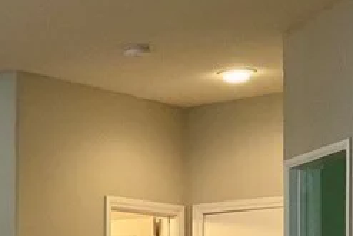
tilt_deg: +1.3
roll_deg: -0.4
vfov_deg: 10.7
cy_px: 326
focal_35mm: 125
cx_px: -303
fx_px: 1226
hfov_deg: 14.3
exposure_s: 1/60
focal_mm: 3
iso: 125
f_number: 1.8
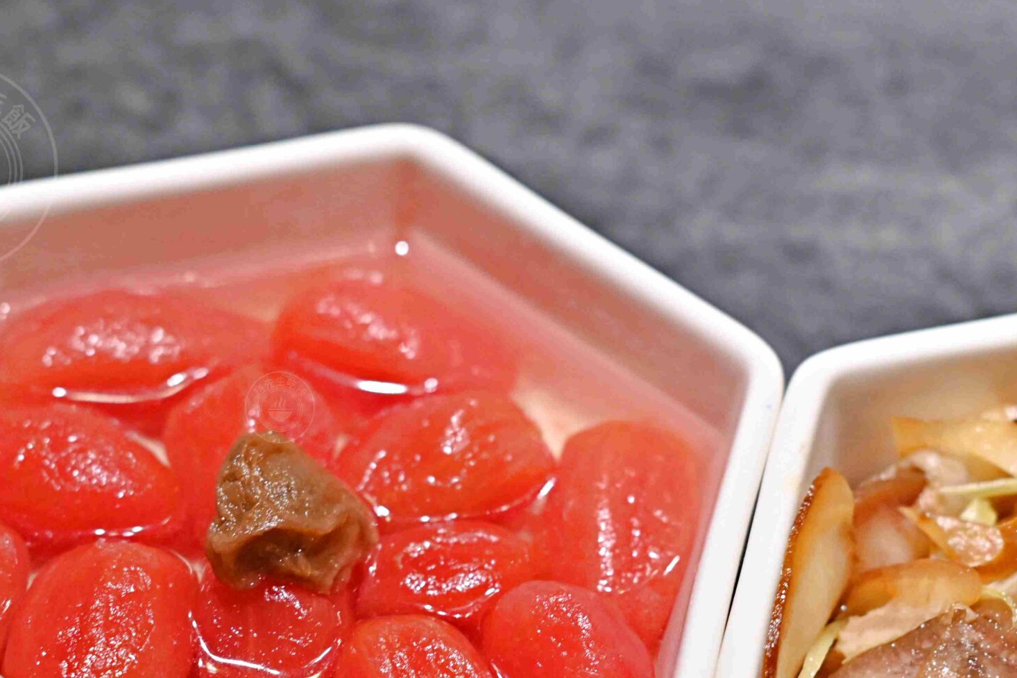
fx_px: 3700
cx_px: 462
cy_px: 542
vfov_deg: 10.4
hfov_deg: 15.6
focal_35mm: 131
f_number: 2.8
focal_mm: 50
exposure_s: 1/200
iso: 500
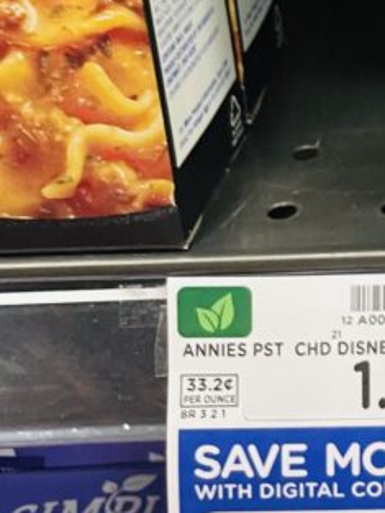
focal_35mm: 85
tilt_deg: -25.7
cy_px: 16
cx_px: 616
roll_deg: +2.3
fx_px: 1260
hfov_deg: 15.7
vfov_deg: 22.3
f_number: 1.6
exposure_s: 1/44
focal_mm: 4.2
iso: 200
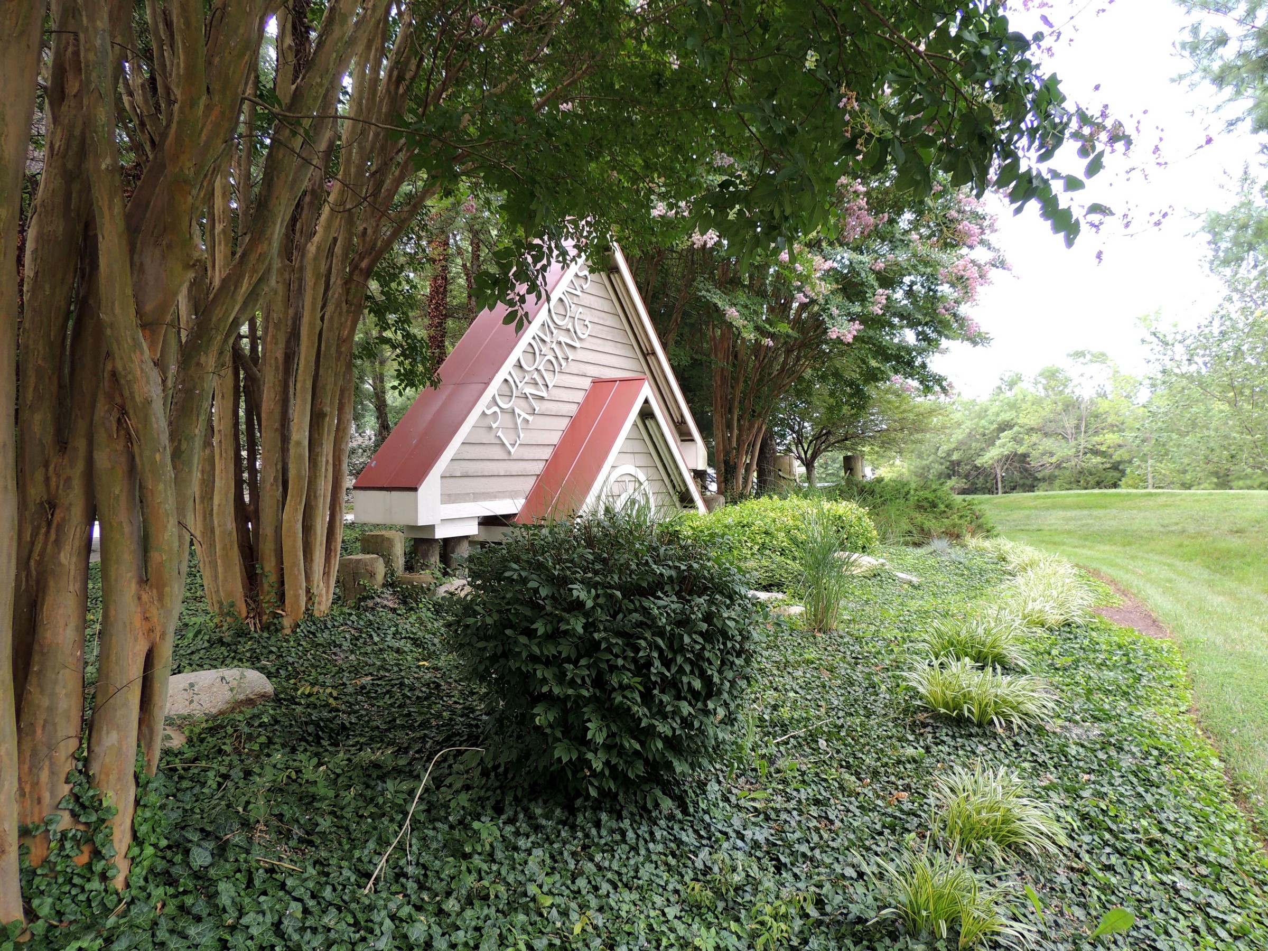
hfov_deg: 71.6
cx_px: 634
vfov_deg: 56.8
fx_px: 879
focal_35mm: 24
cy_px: 476
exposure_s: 1/100
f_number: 3
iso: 100
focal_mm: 4.3
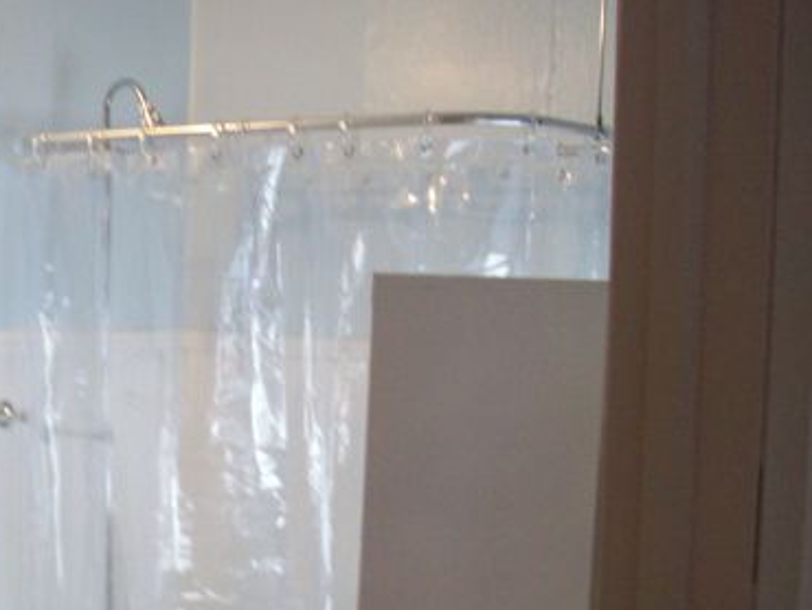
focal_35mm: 64
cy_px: 454
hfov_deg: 30.1
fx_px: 1502
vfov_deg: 22.7
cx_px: 285
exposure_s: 1/35.8
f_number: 2.8
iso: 160
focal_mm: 6.2
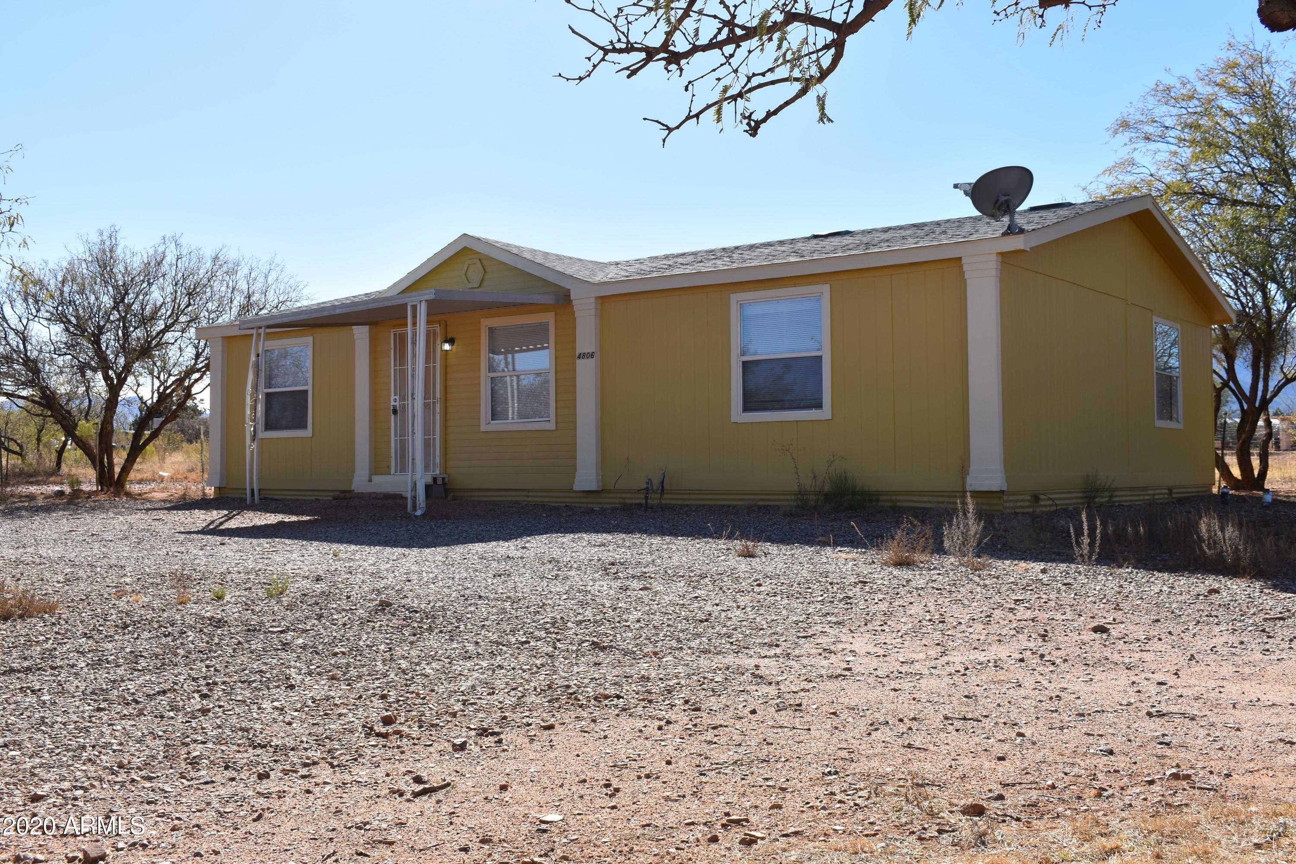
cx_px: 648
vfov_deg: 36.9
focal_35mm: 36
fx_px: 1296
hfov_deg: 53.1
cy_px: 432
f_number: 10
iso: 100
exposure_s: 1/200
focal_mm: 24
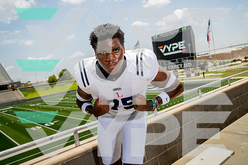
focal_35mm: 30
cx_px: 124
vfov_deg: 43.6
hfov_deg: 61.9
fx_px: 207
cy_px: 82
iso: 100
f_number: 7.1
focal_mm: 30
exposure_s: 1/250
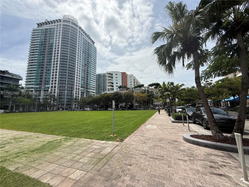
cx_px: 124
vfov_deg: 85.7
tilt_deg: +8.8
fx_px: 101
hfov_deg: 102.1
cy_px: 94
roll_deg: +0.8
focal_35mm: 14
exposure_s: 1/2841
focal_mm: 2.22
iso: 50
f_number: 2.2
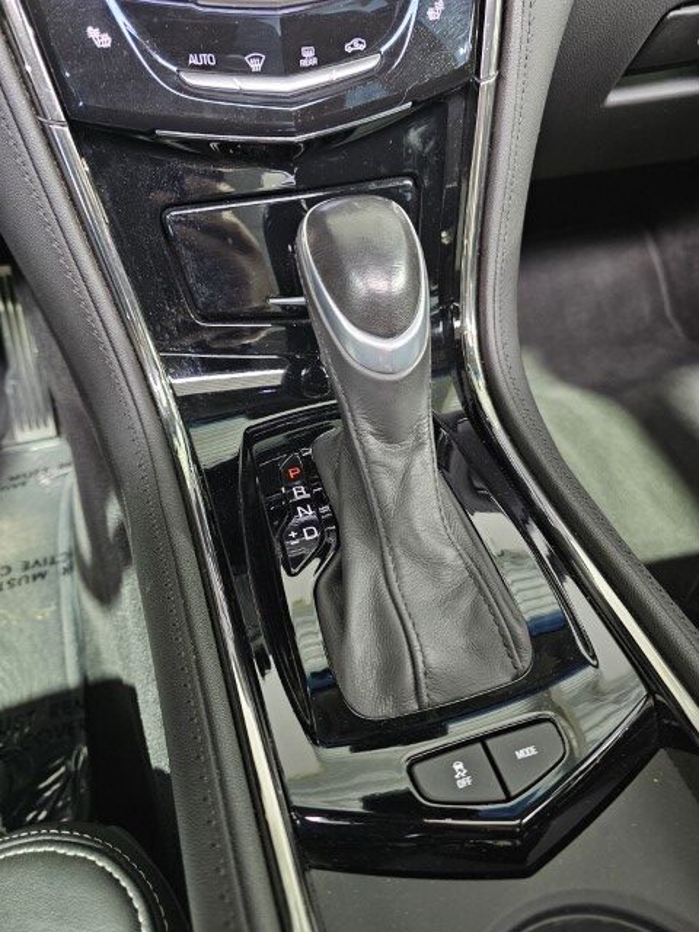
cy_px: 466
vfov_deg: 73.9
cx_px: 350
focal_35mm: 23
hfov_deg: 58.9
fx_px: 619
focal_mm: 6.3
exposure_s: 1/26
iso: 640
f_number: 1.7
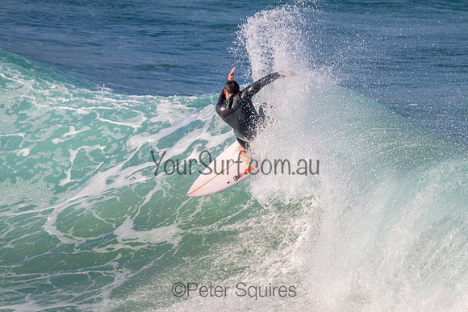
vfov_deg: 1.5
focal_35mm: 923
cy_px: 180
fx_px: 11999
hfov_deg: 2.2
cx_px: 270
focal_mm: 800
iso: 720
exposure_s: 1/2000
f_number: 11
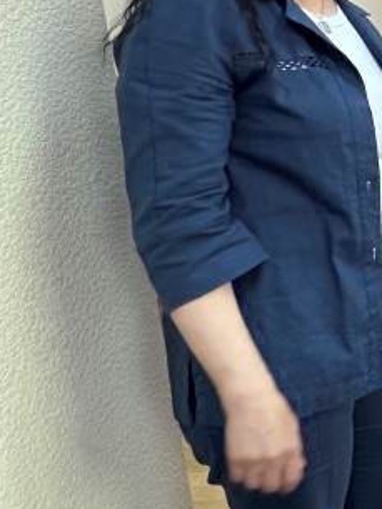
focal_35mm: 47
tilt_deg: -13.4
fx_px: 691
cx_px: 636
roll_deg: -0.3
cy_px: 184
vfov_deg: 40.1
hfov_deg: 22.5
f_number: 2.2
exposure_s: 1/50
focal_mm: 2.22
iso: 160
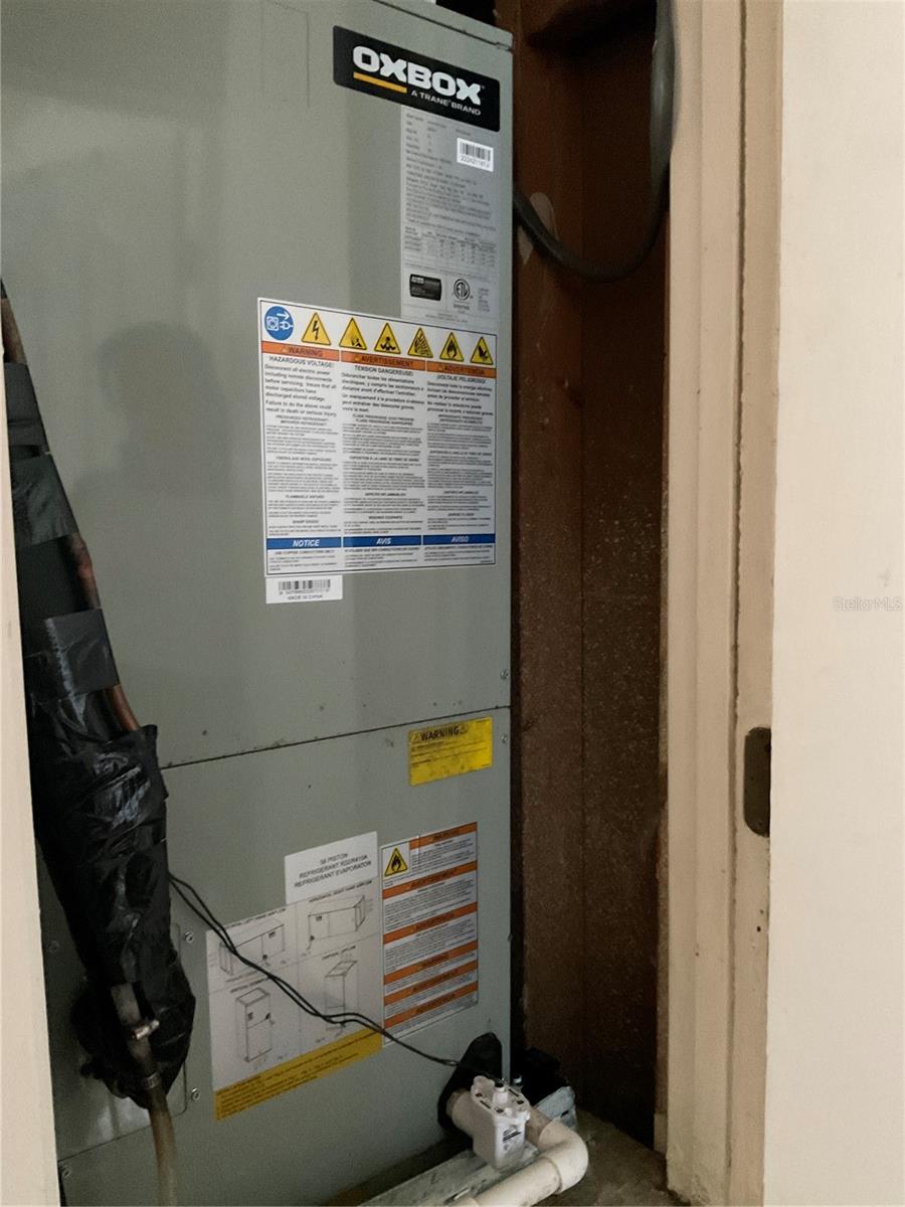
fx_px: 1011
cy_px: 604
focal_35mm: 29
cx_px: 452
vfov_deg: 61.7
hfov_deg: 48.2
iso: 500
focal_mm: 3
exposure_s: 1/20
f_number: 1.8
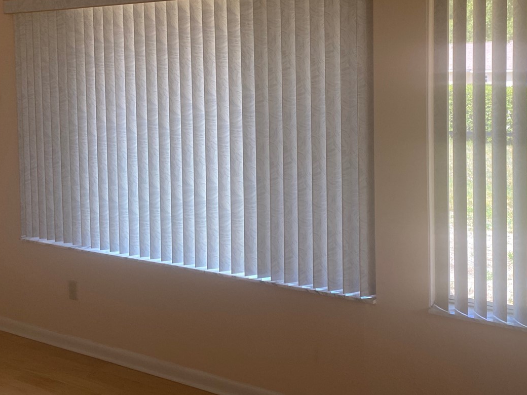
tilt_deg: -3.5
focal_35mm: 40
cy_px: 108
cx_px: 325
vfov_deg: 35.3
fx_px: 609
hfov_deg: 46.4
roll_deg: +1.6
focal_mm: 4.25
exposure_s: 1/113
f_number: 1.8
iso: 125
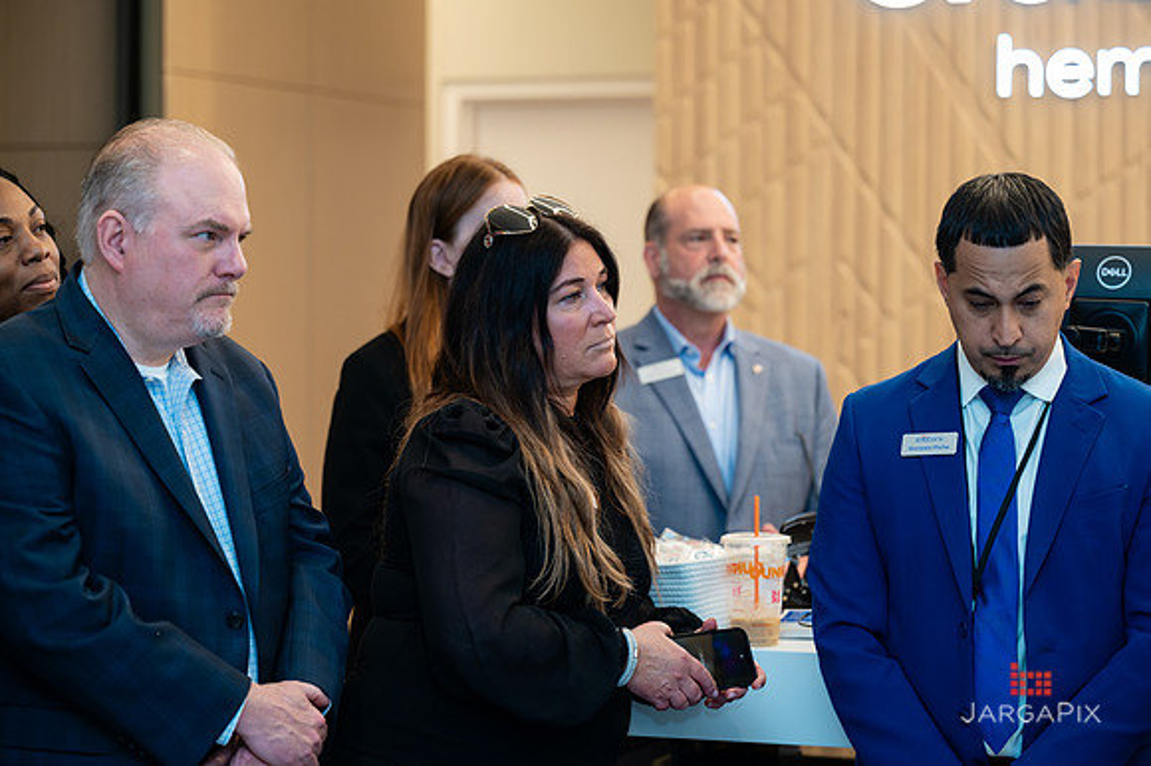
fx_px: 3077
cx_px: 576
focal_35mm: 96
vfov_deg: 14.2
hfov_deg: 21.2
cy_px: 383
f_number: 3.2
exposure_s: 1/200
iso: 400
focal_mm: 96
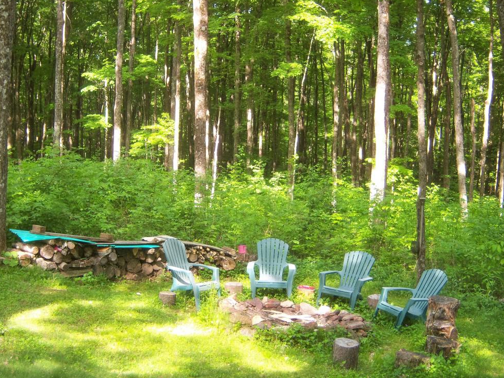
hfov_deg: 43.0
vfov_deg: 32.9
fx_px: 640
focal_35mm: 44
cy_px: 191
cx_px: 243
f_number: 2.8
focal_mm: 8.9
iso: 80
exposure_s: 1/60
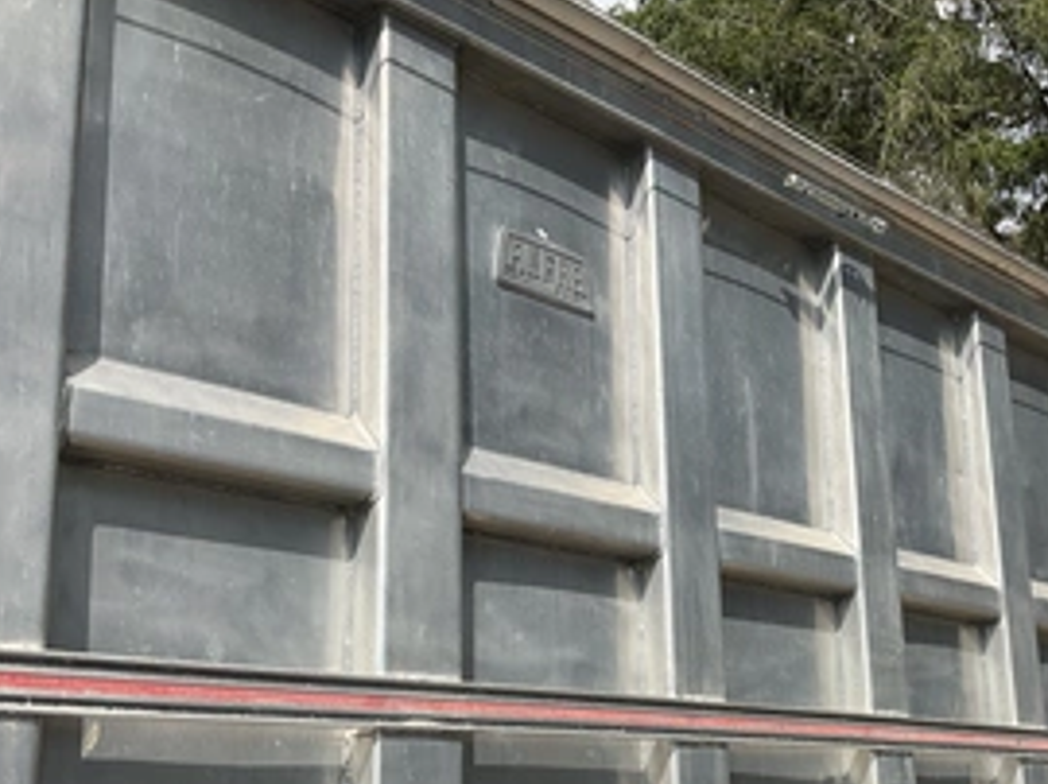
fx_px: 1301
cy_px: 555
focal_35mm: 43
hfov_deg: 43.2
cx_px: 714
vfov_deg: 33.1
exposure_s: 1/1730
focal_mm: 3
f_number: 1.8
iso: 25
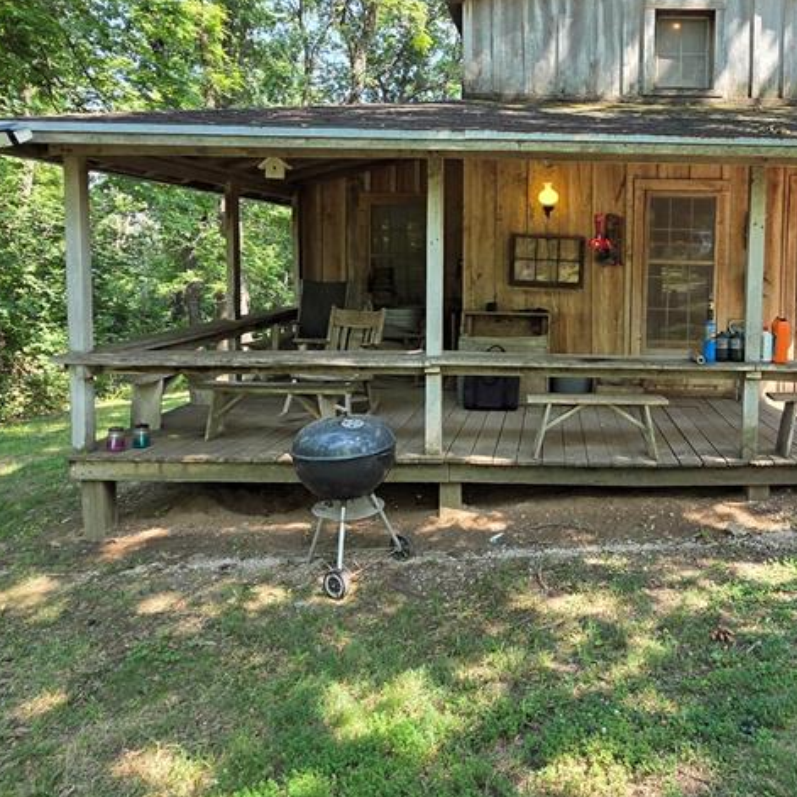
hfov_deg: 60.3
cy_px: 293
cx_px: 574
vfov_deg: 62.0
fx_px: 651
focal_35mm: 25
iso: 50
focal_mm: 2.2
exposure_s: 1/179
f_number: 2.2
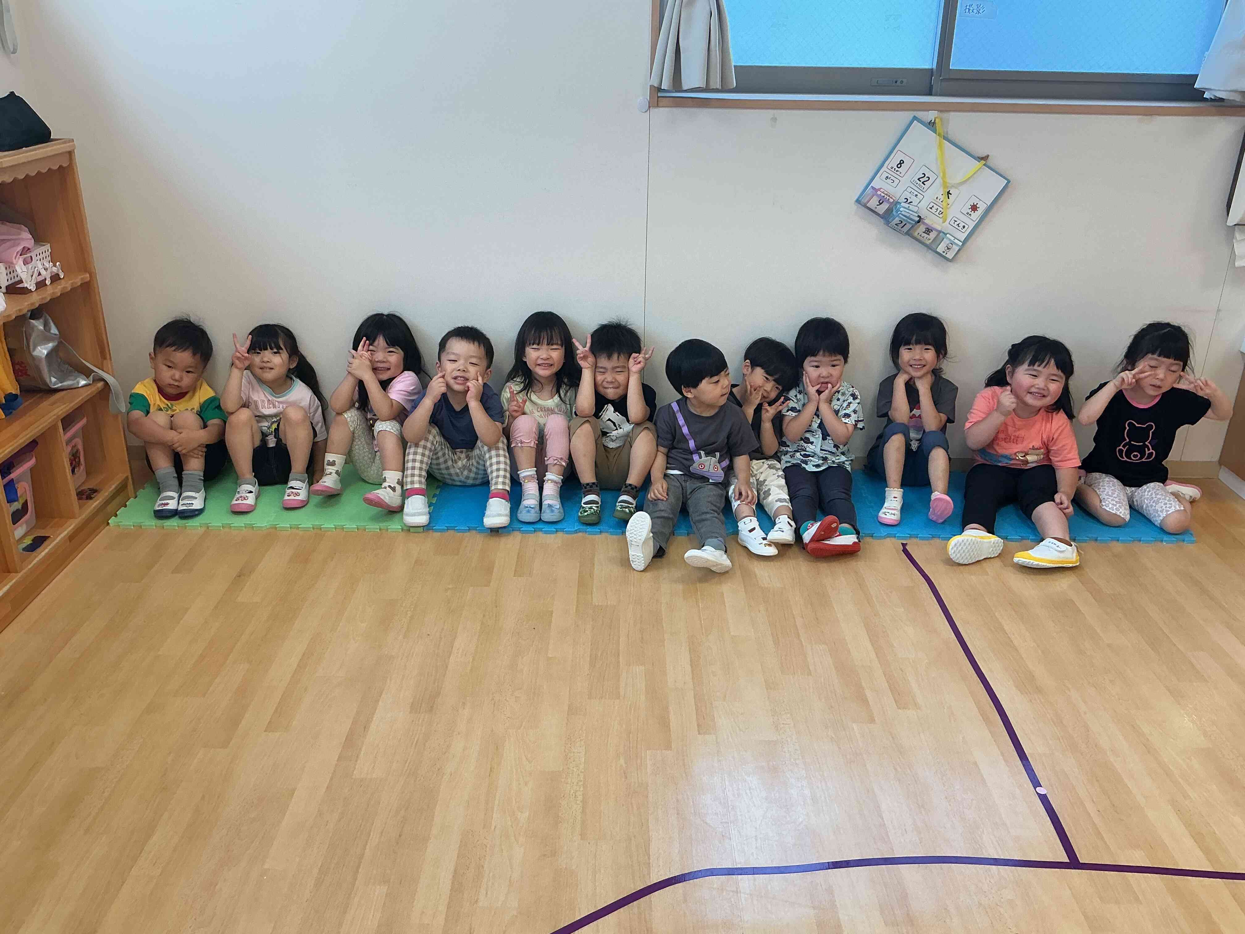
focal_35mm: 29
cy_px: 467
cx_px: 622
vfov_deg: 48.2
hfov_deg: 61.7
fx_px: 1043
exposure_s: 1/120
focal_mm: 3
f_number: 1.8
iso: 32
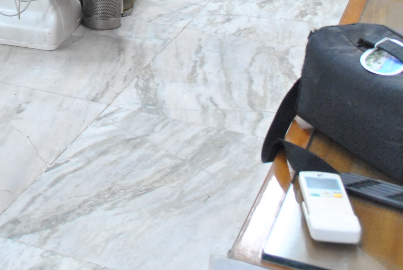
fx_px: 863
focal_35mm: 77
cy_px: -93
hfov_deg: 24.7
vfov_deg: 16.7
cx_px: -25
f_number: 5.6
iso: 800
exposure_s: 1/20
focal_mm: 18
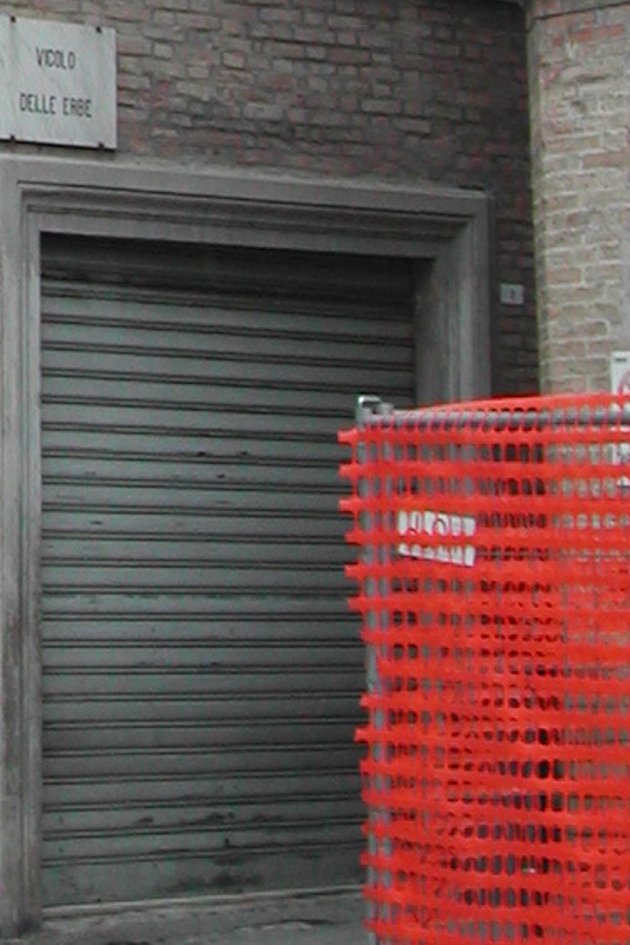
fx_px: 4150
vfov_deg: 12.6
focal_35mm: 158
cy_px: -264
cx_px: -201
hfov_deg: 8.6
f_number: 2.9
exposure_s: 1/205
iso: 100
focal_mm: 9
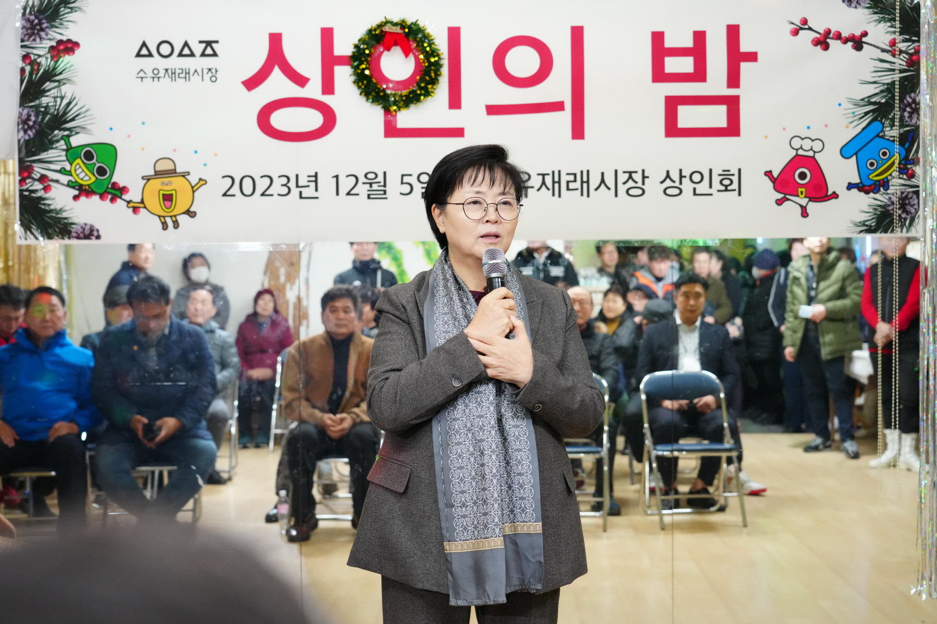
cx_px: 468
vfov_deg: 26.0
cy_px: 312
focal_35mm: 52
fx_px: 1353
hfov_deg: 38.2
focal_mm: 52
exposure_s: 1/160
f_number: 4.5
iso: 5000
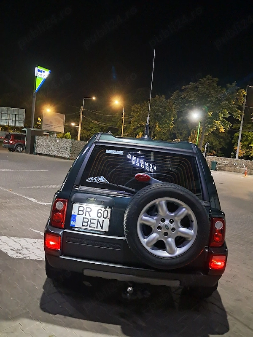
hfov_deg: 51.4
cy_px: 168
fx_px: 263
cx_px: 126
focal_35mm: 27
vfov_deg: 65.3
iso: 1250
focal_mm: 4
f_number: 1.8
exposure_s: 1/10
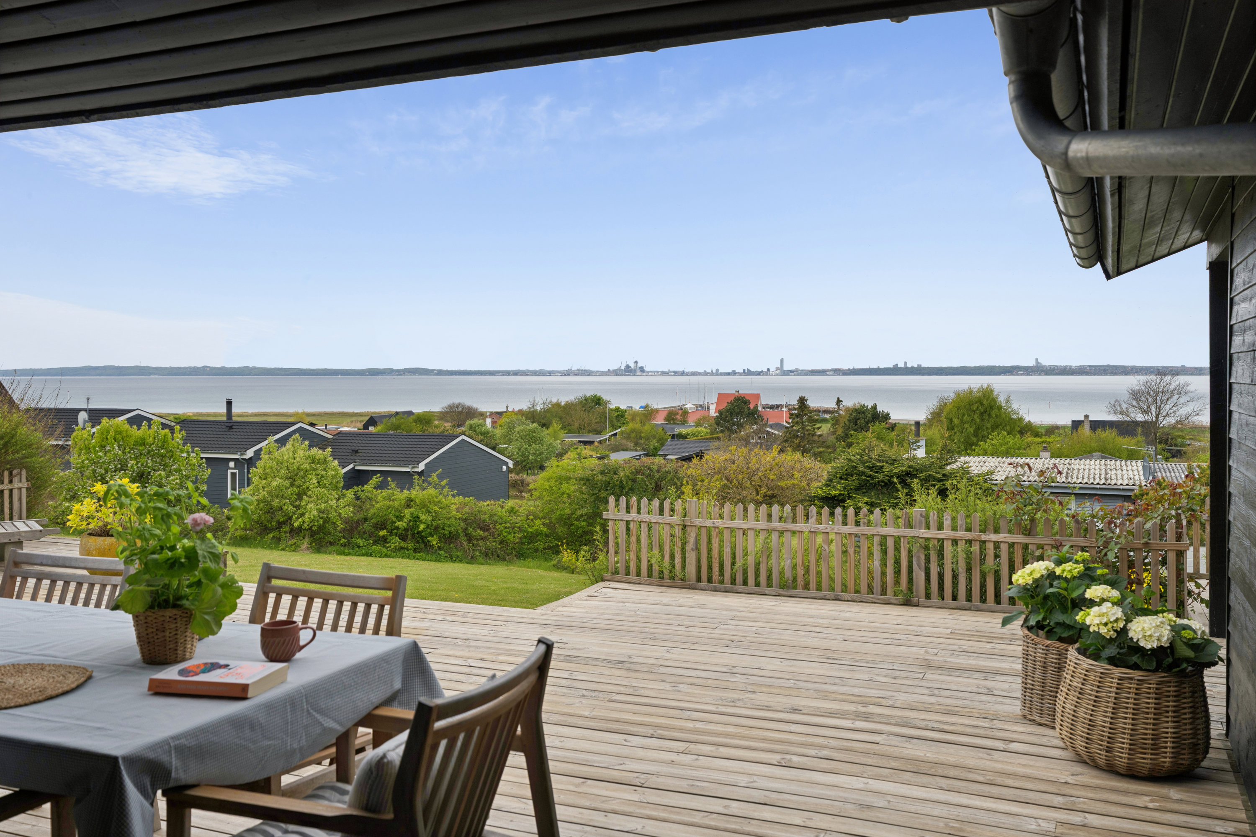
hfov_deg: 58.7
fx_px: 1116
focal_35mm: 32
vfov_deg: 41.1
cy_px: 418
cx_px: 628
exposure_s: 1/800
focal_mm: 32
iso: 100
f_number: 5.6
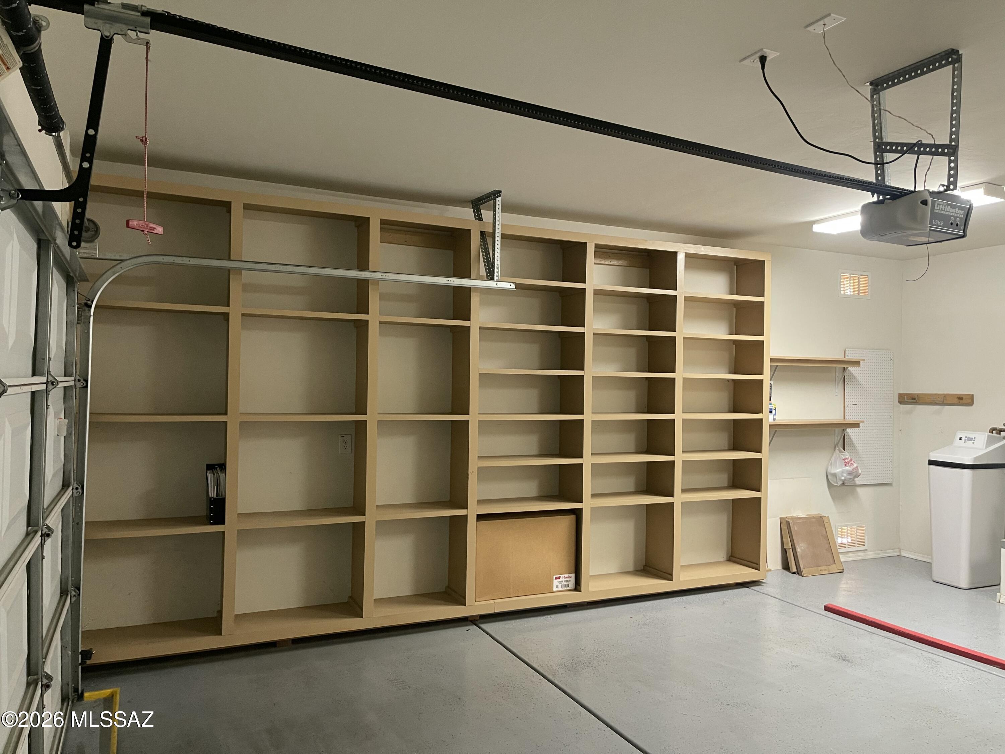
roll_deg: -0.6
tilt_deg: +0.5
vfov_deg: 54.9
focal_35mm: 25
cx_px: 502
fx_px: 726
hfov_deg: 69.4
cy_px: 377
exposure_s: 1/60
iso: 320
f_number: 1.6
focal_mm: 5.1
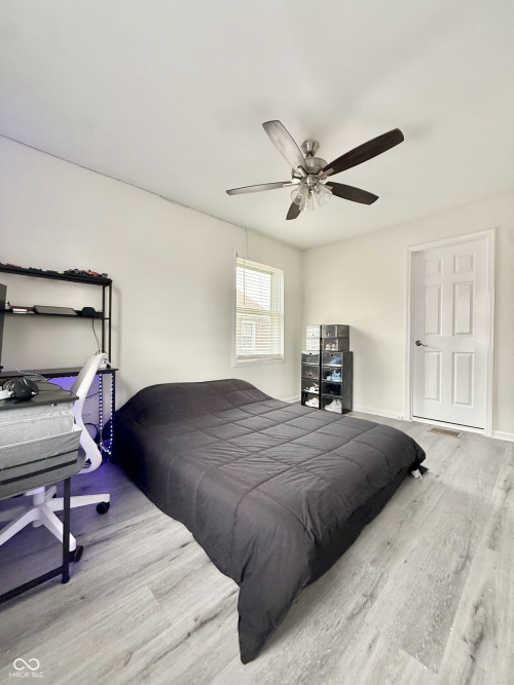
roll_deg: -0.9
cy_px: 342
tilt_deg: +0.5
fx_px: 277
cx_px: 257
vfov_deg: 102.1
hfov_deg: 85.7
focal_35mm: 14
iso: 250
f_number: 2.2
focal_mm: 2.22
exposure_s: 1/99
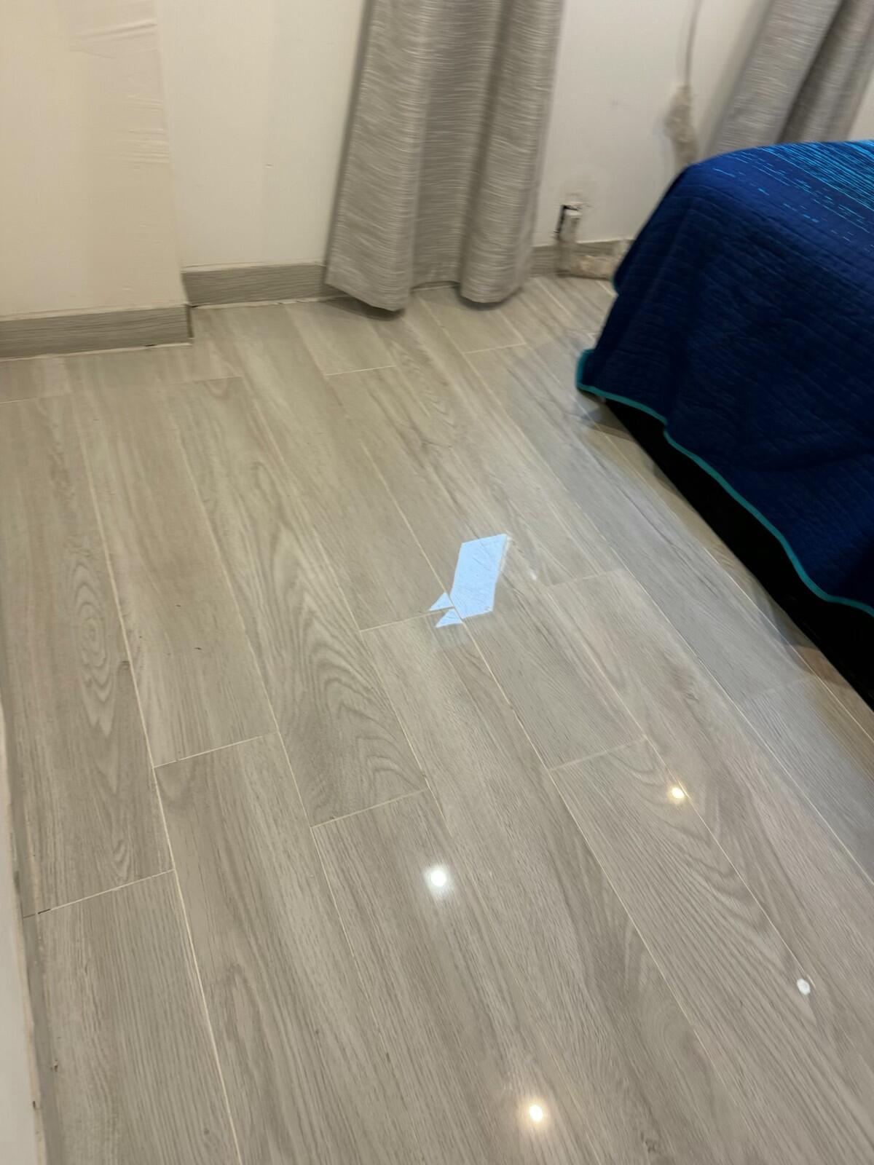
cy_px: 582
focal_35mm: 24
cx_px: 437
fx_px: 808
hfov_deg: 56.8
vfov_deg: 71.6
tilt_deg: -47.9
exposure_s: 1/60
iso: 160
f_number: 1.78
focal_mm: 6.76
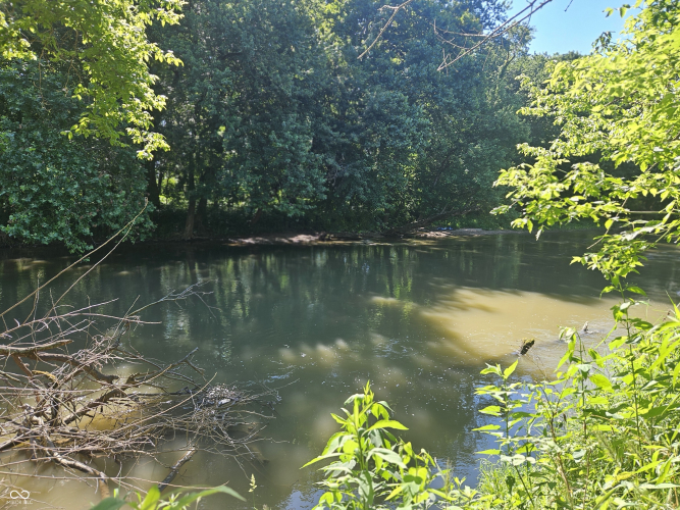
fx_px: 452
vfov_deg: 58.9
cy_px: 255
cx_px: 340
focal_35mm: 23
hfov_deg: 73.9
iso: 25
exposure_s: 1/259
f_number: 1.8
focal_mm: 5.4
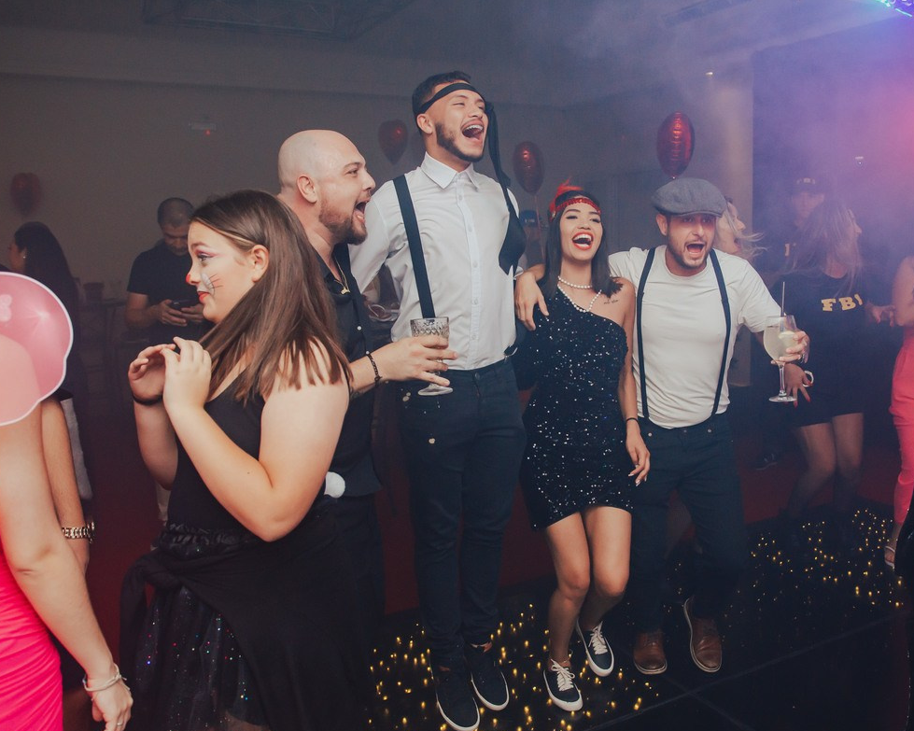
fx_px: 838
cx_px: 546
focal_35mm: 31
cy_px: 369
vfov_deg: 47.1
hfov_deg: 56.8
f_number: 2.5
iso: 500
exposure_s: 1/250
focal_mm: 18
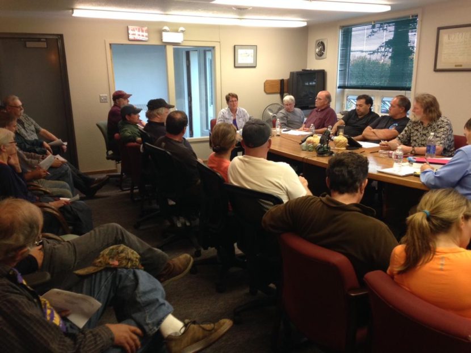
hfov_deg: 55.3
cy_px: 176
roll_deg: +1.3
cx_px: 236
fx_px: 449
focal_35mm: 33
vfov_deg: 43.0
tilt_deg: -15.6
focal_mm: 4.12
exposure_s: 1/20
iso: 80
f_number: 2.4
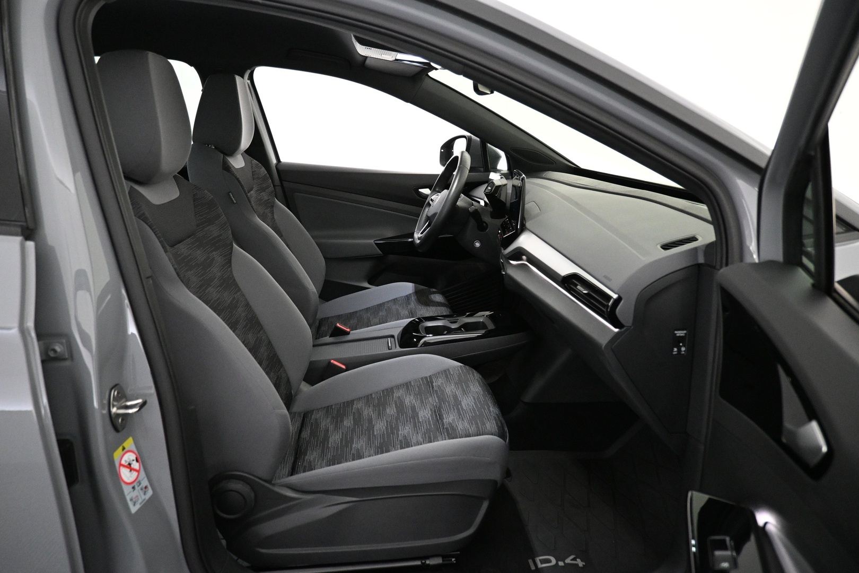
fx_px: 573
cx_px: 430
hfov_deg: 73.7
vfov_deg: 53.1
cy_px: 286
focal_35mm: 24
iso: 3200
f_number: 3.5
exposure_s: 1/60
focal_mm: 16
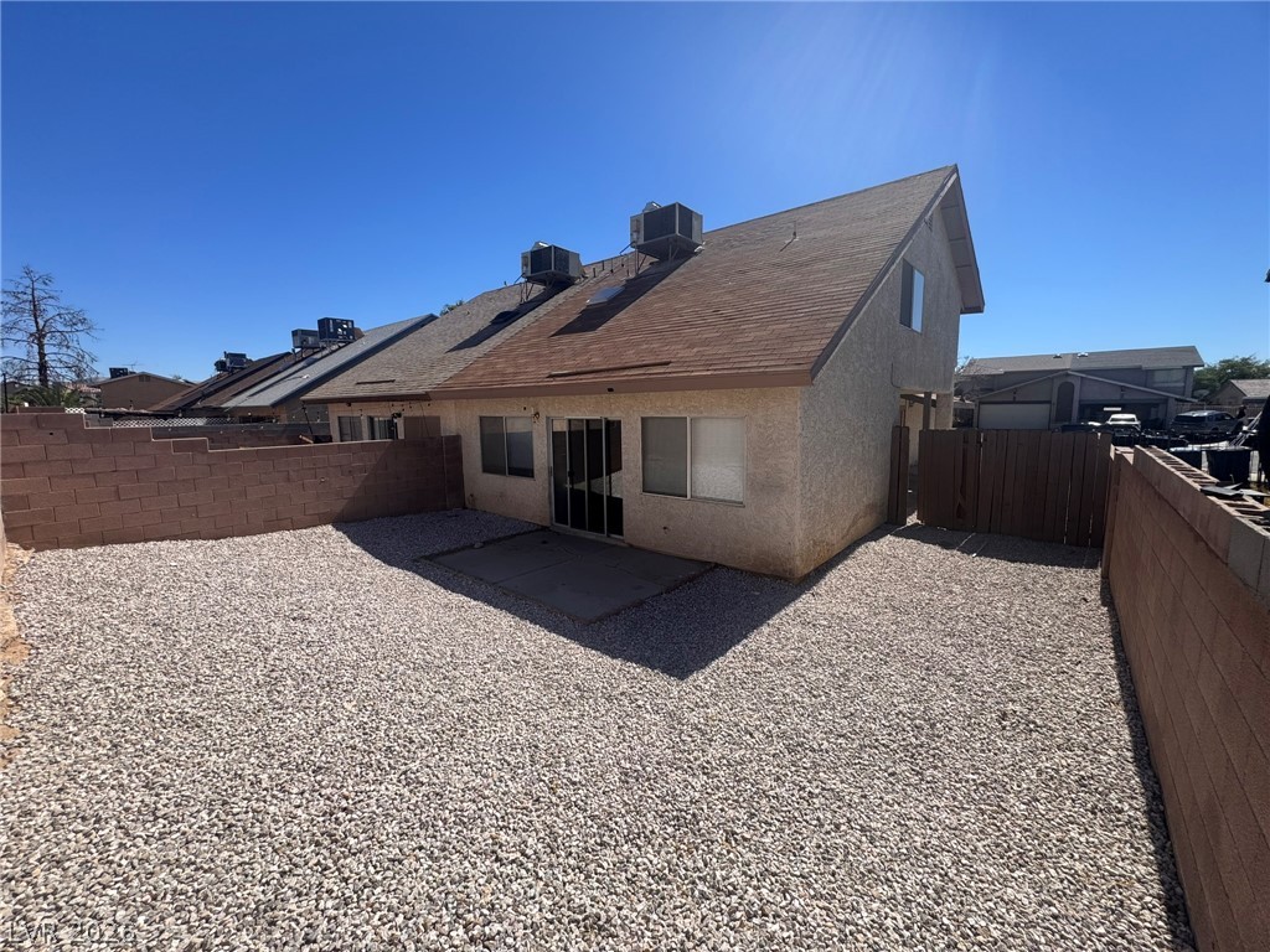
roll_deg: -0.2
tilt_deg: -6.6
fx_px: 514
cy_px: 476
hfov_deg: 102.1
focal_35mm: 14
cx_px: 635
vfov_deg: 85.7
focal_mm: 2.22
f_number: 2.2
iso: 50
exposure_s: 1/1637
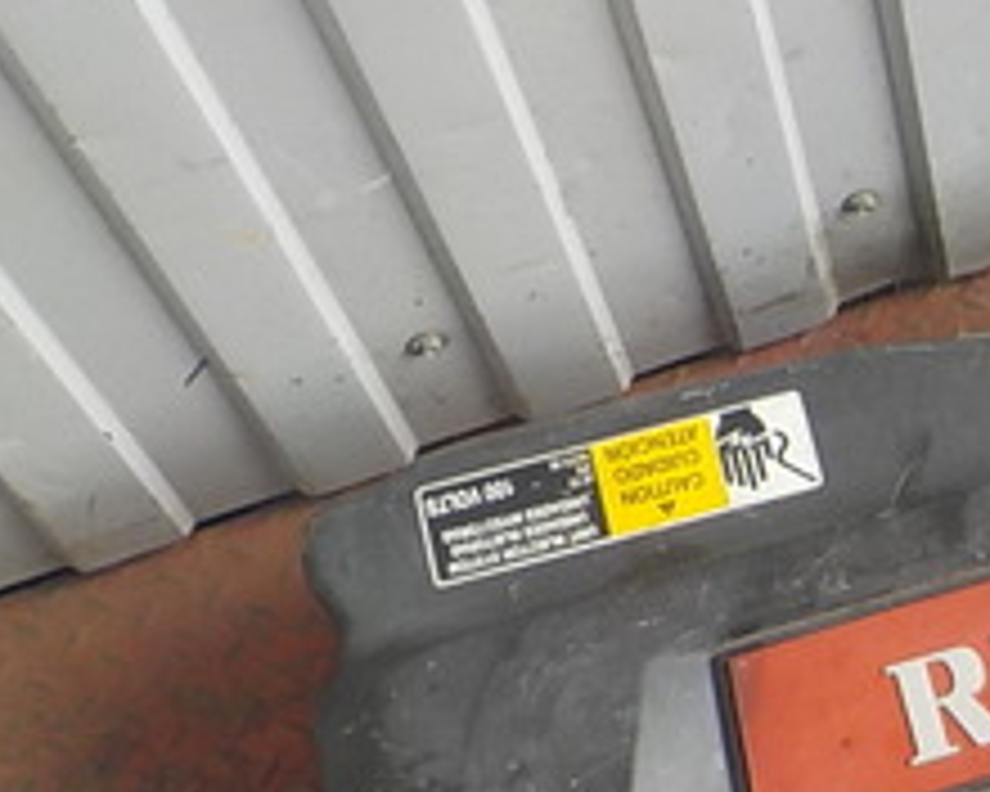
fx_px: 2491
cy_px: 554
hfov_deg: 20.2
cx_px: 1359
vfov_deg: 18.0
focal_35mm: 85
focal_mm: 4.1
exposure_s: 1/50
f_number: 3.3
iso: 125
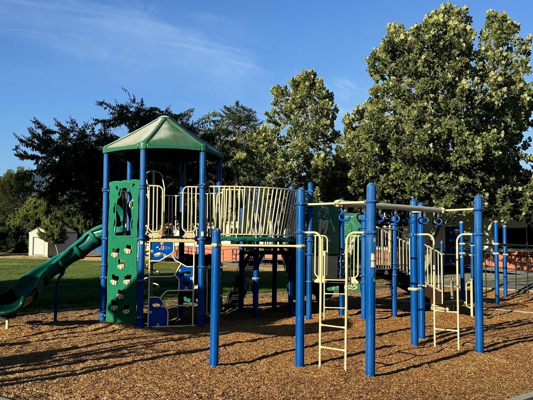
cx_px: 266
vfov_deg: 30.3
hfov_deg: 39.7
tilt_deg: +2.9
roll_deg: -0.6
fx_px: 739
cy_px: 200
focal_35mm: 48
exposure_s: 1/2959
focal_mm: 6.76
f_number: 1.78
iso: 64
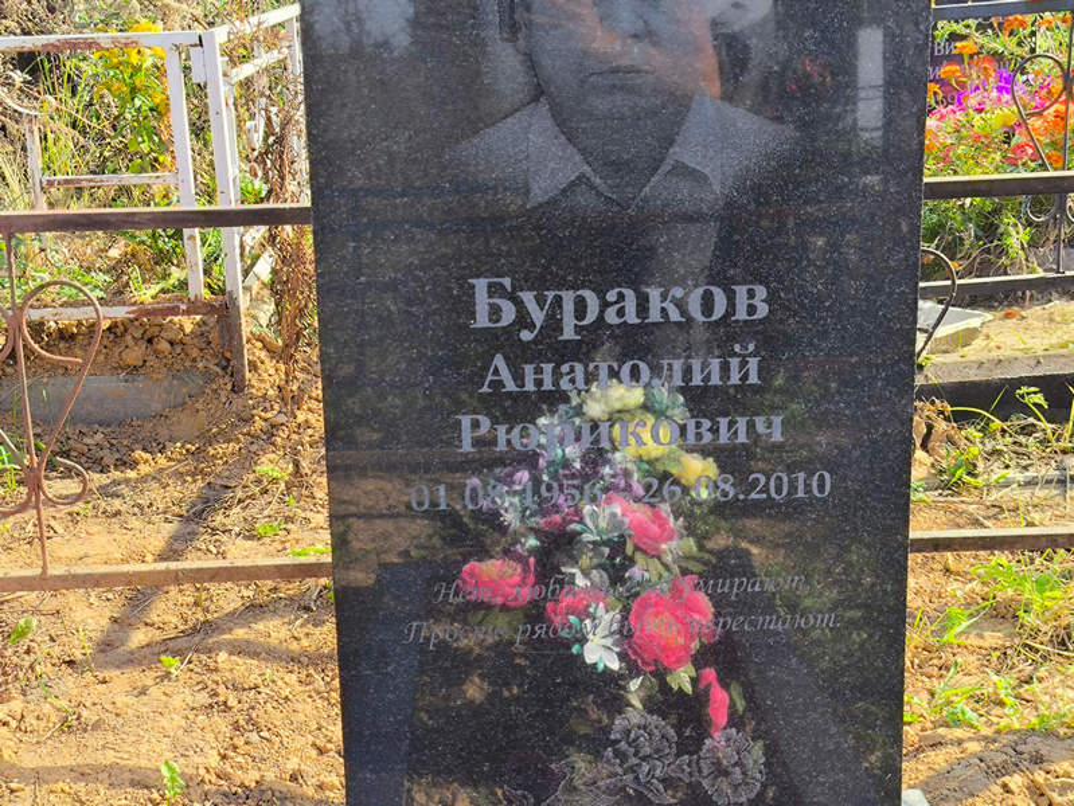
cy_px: 403
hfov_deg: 38.2
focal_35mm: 50
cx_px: 537
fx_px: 1552
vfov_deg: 29.1
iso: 50
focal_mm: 4.71
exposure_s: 1/364
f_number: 1.7
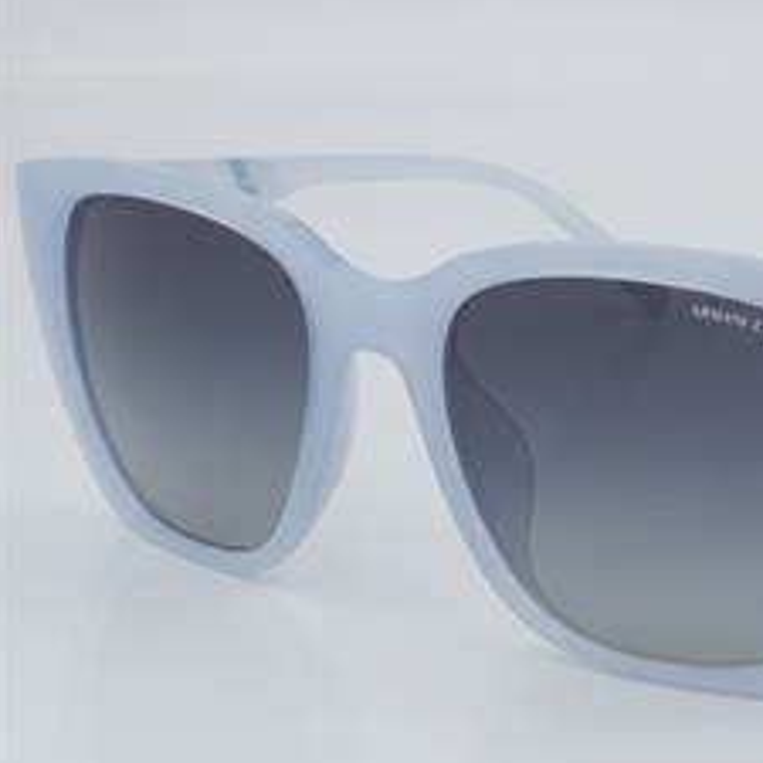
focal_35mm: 113
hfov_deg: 15.3
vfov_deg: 15.4
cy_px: 397
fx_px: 2818
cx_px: 675
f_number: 32
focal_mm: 50
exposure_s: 1/4
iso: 100
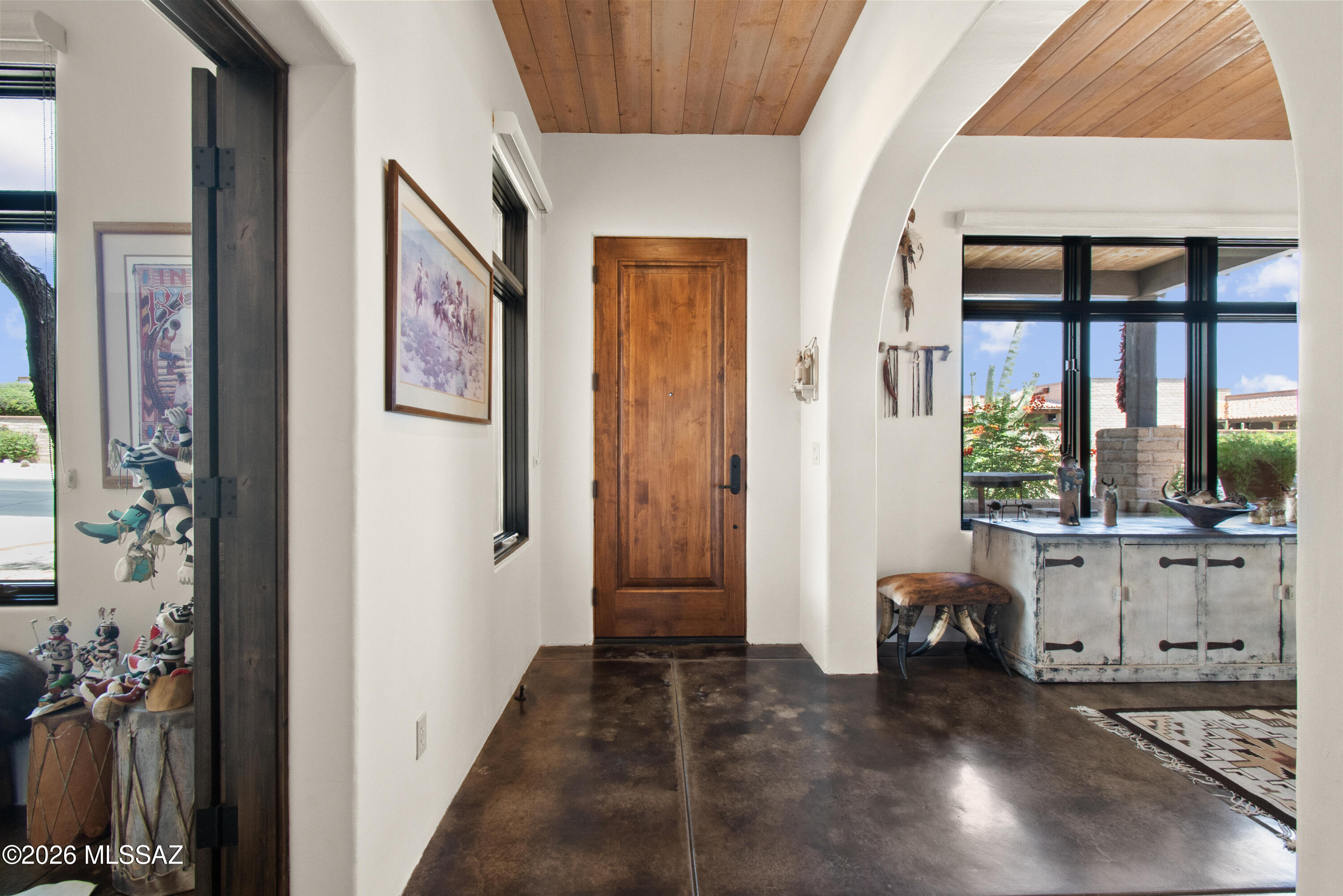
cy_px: 448
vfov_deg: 77.3
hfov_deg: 100.4
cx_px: 672
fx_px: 560
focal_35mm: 15
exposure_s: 1/5
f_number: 13
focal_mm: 10
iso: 800
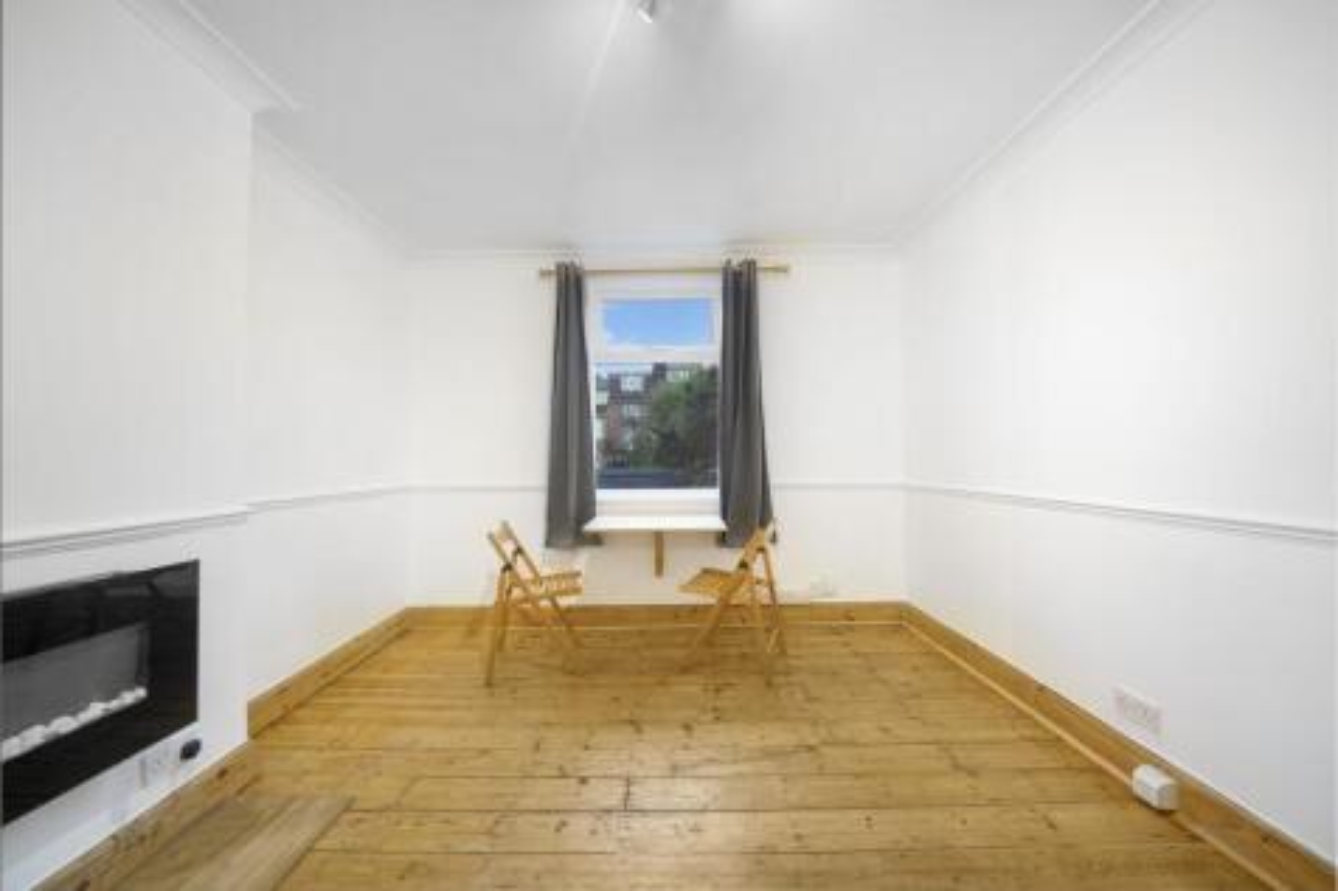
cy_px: 446
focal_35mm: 12
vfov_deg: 90.0
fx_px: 446
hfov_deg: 112.6
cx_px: 669
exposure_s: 1/200
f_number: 4
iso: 500
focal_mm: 12
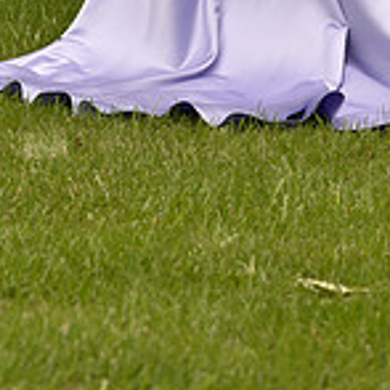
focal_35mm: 286
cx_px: 232
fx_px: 3646
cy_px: -329
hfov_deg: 6.1
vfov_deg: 6.0
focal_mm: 85
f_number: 6.3
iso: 200
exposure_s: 1/320
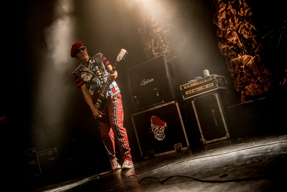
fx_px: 335
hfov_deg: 46.4
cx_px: 144
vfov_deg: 31.9
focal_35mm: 42
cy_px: 96
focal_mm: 42
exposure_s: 1/80
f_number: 2.8
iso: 1000
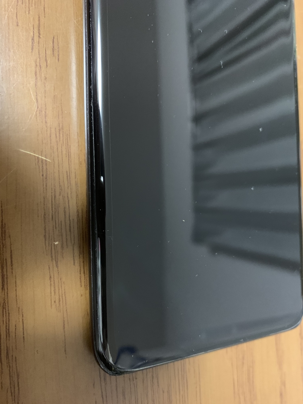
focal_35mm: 26
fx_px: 303
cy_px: 202
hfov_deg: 53.1
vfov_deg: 67.3
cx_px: 152
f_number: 1.8
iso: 800
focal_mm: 4.25
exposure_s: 1/20
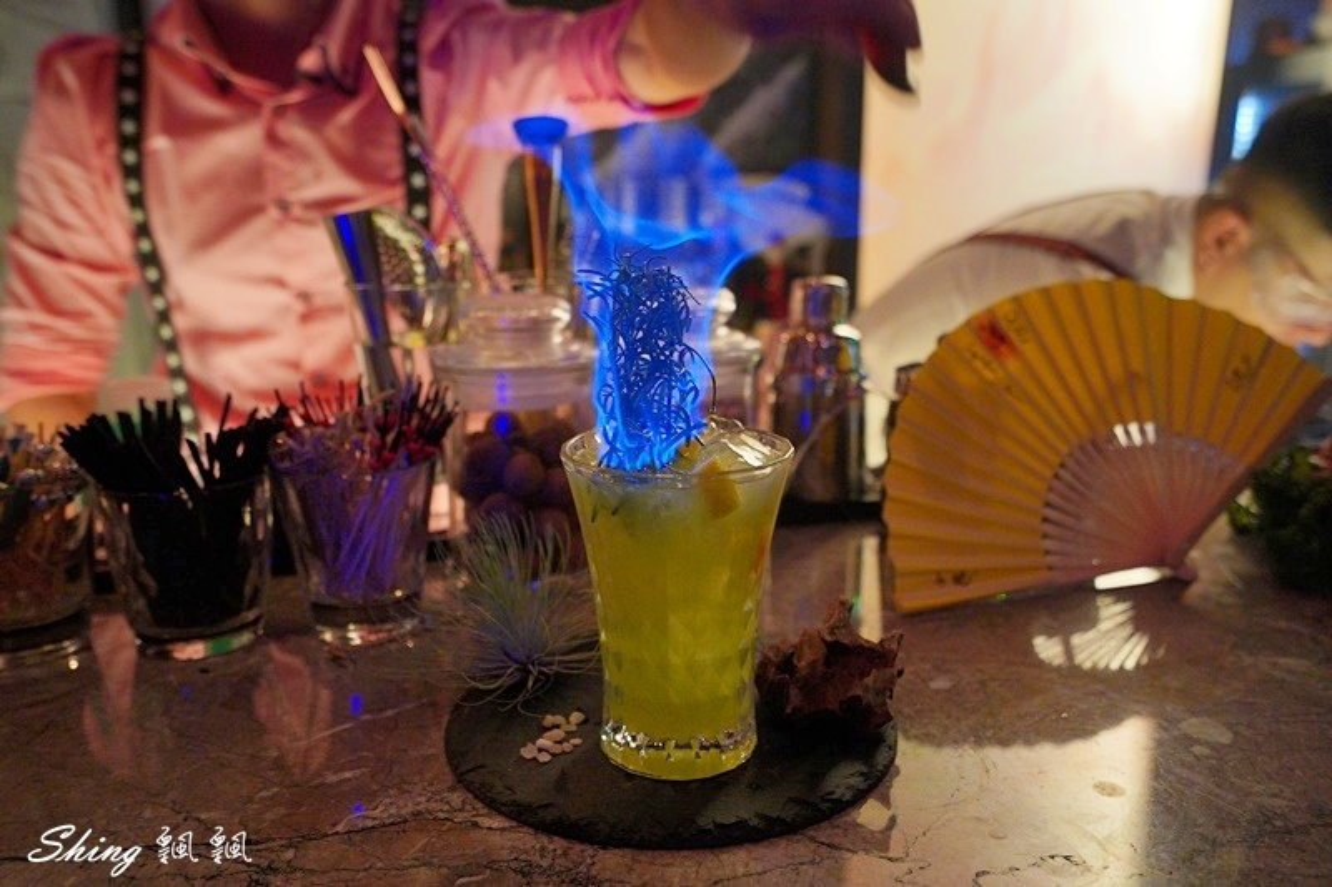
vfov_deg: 43.6
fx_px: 1110
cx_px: 666
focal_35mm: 30
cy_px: 444
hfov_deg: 61.9
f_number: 4
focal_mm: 30
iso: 3200
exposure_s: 1/60
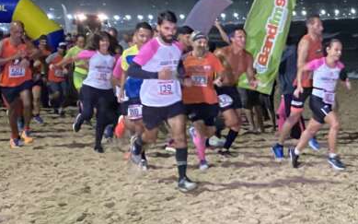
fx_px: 897
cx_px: 387
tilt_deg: -5.3
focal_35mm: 92
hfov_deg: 21.5
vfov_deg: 14.2
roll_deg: +2.7
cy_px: 101
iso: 500
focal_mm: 4.25
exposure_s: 1/40
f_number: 1.8
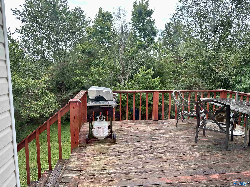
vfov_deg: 56.8
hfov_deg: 71.6
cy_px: 94
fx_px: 173
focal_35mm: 24
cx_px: 125
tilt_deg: -7.0
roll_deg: +0.0
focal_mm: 6.86
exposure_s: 1/241
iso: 80
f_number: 1.78
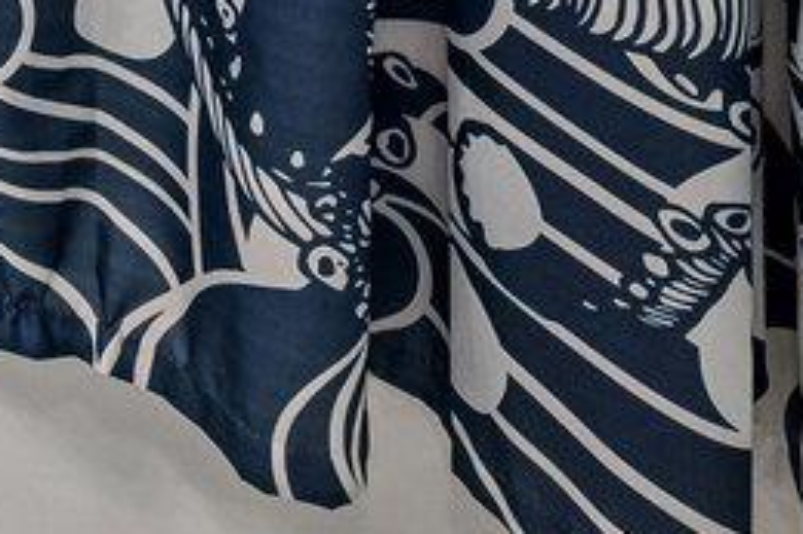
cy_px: -1505
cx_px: -1133
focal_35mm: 126
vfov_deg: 7.8
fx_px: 2809
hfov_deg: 12.6
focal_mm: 16
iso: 800
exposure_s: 1/50
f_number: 8
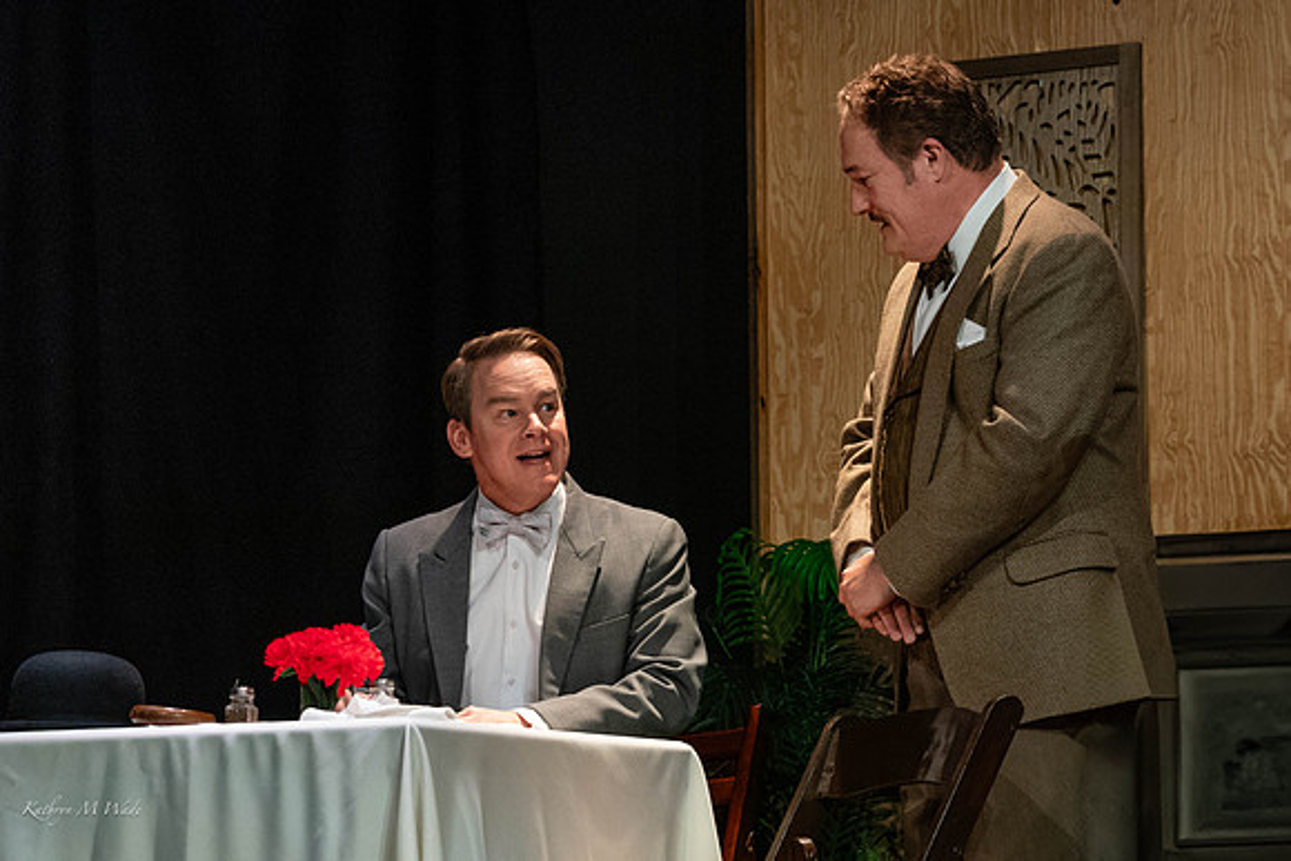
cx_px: 770
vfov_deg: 10.8
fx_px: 4554
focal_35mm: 127
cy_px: 513
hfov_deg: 16.1
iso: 4000
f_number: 5.6
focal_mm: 101
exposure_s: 1/400
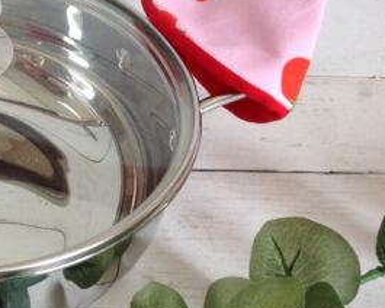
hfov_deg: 20.6
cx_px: -73
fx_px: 991
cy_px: 170
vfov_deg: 17.7
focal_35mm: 87
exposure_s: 1/120
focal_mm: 4.28
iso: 80
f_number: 2.4
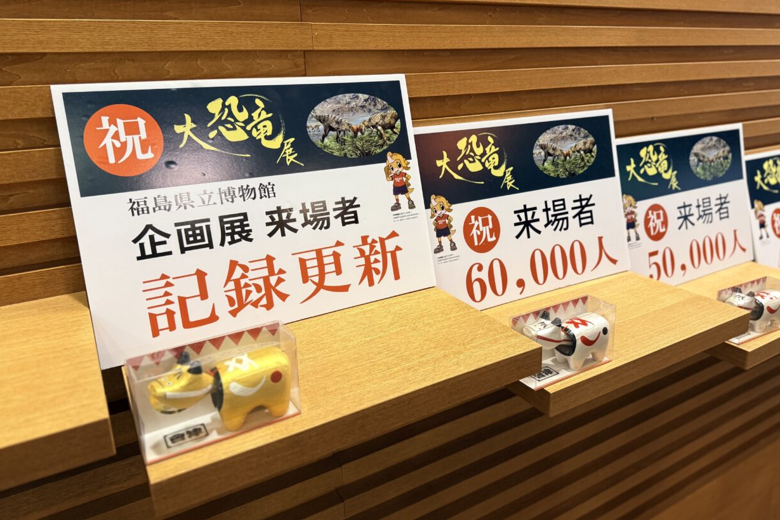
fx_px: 563
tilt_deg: -14.5
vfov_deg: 49.4
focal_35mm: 26
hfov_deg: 69.4
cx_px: 398
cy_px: 222
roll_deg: +1.4
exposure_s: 1/50
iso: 250
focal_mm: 6.76
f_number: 1.78
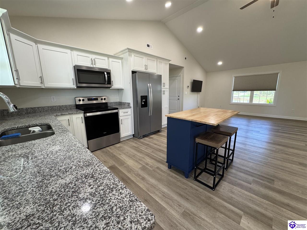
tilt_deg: -11.2
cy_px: 115
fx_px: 124
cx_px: 154
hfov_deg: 102.1
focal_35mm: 14
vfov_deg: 85.7
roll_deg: +0.7
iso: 250
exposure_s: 1/120
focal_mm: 2.22
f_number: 2.2
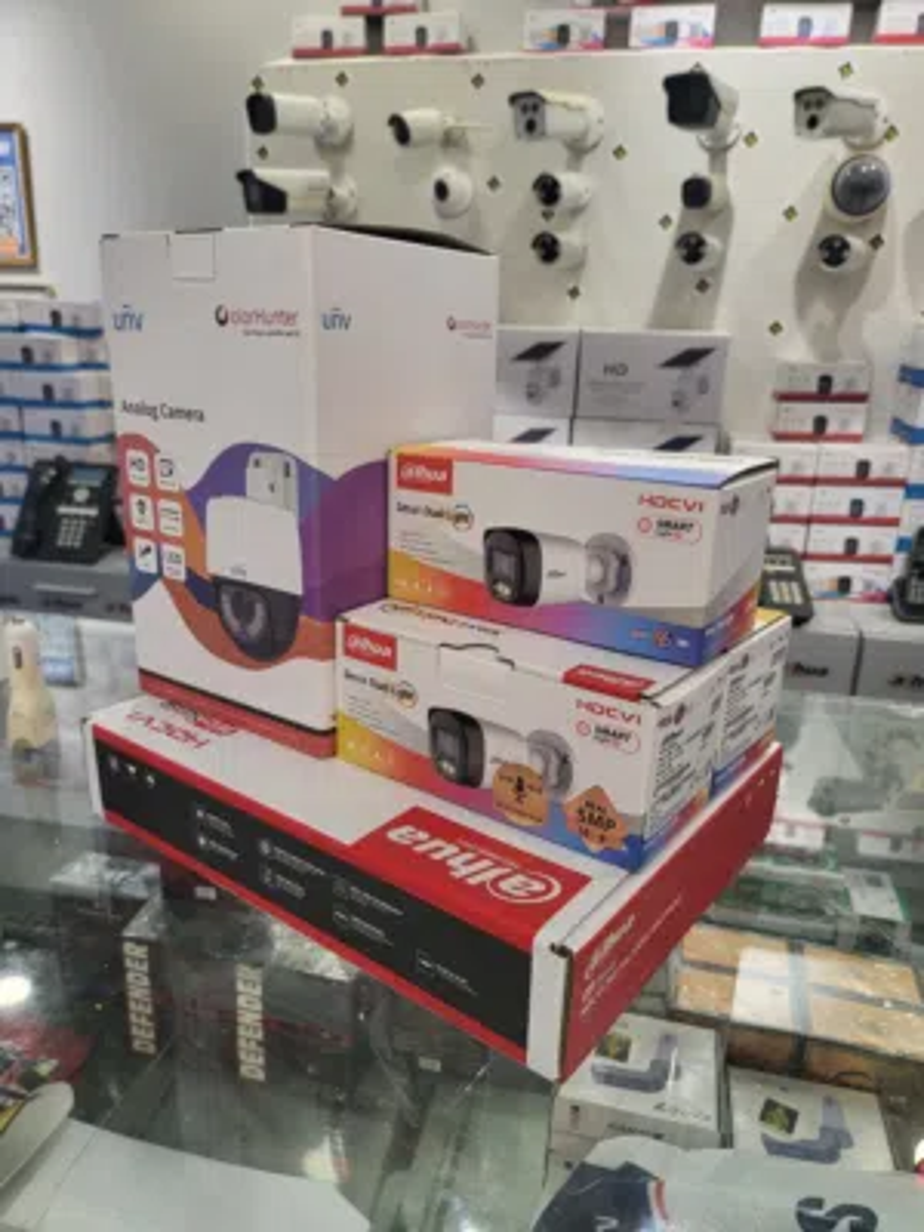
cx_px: 462
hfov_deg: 56.8
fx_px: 854
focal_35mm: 24
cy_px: 616
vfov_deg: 71.6
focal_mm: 5
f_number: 1.8
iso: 80
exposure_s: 1/100
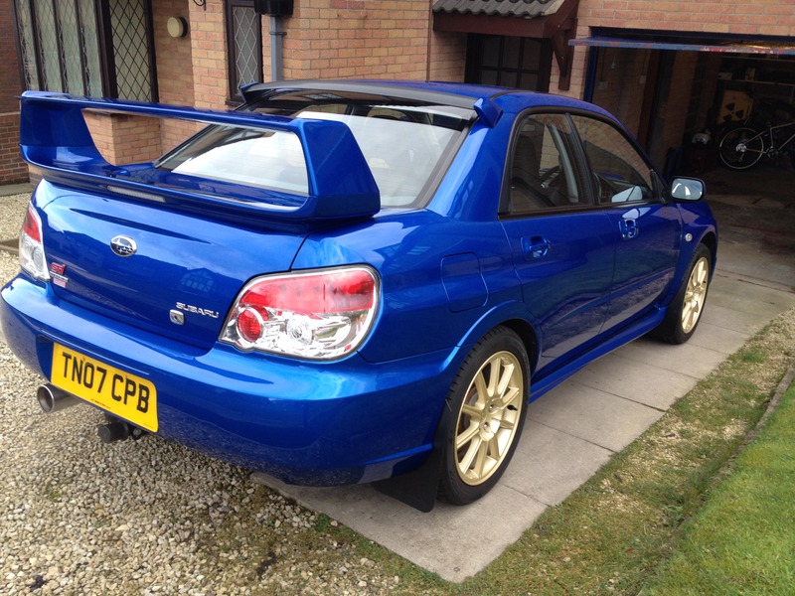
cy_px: 298
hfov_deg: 52.6
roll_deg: -0.7
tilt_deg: -21.7
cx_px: 398
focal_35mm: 35
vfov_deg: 40.7
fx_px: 804
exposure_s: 1/120
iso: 50
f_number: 2.4
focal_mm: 4.28
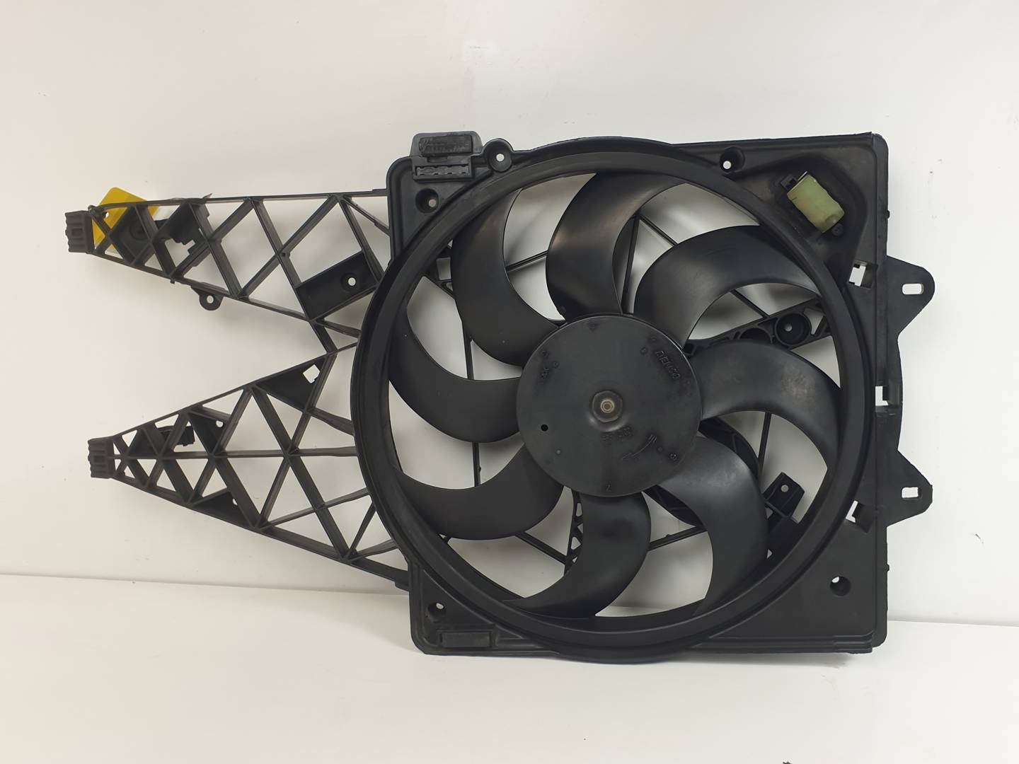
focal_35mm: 26
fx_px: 765
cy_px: 382
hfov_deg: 67.3
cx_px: 510
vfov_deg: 53.1
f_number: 2.4
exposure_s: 1/100
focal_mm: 4.3
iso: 64
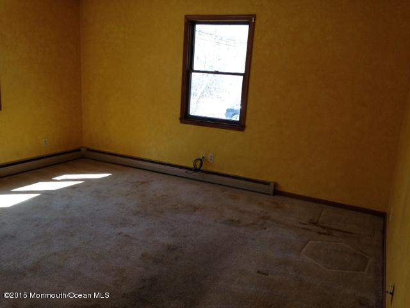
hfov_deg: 55.4
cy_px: 154
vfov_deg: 42.9
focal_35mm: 33
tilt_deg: -13.9
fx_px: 391
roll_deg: -3.0
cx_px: 205
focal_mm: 4.12
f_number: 2.4
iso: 80
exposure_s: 1/120
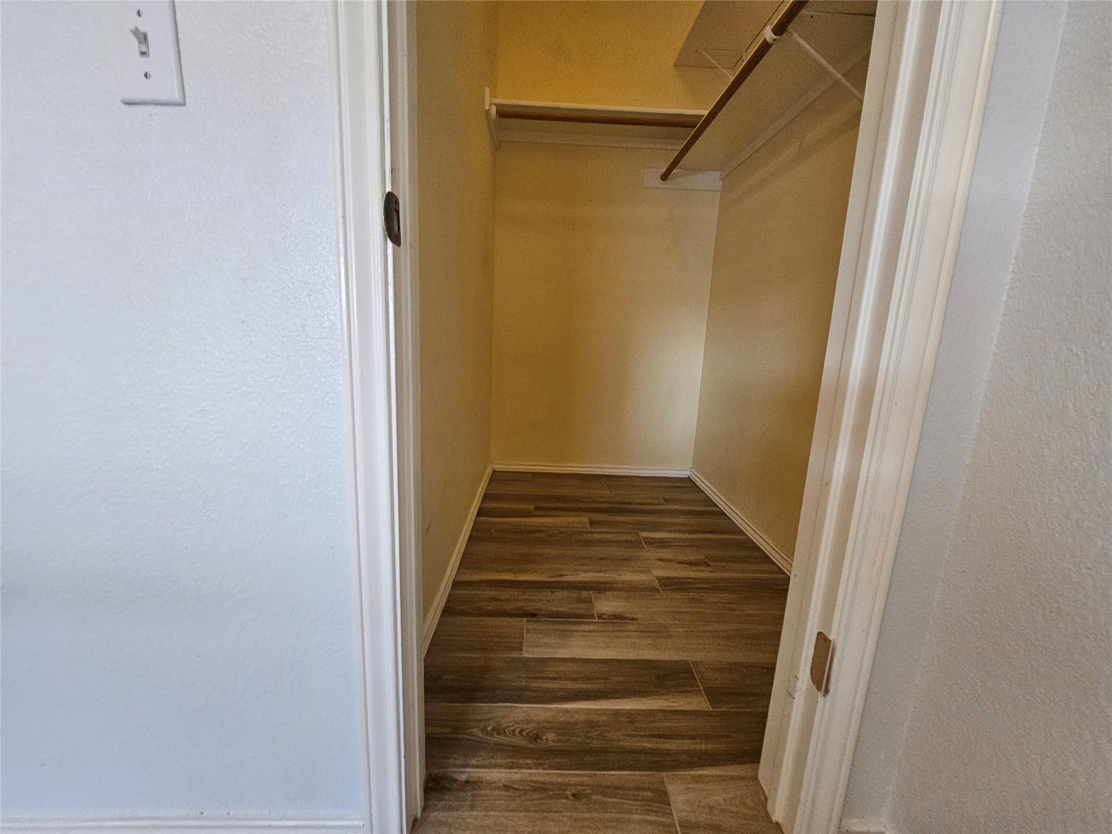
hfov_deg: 106.2
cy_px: 417
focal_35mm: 13
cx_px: 556
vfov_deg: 89.9
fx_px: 418
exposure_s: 1/60
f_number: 2.2
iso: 200
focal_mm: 2.2
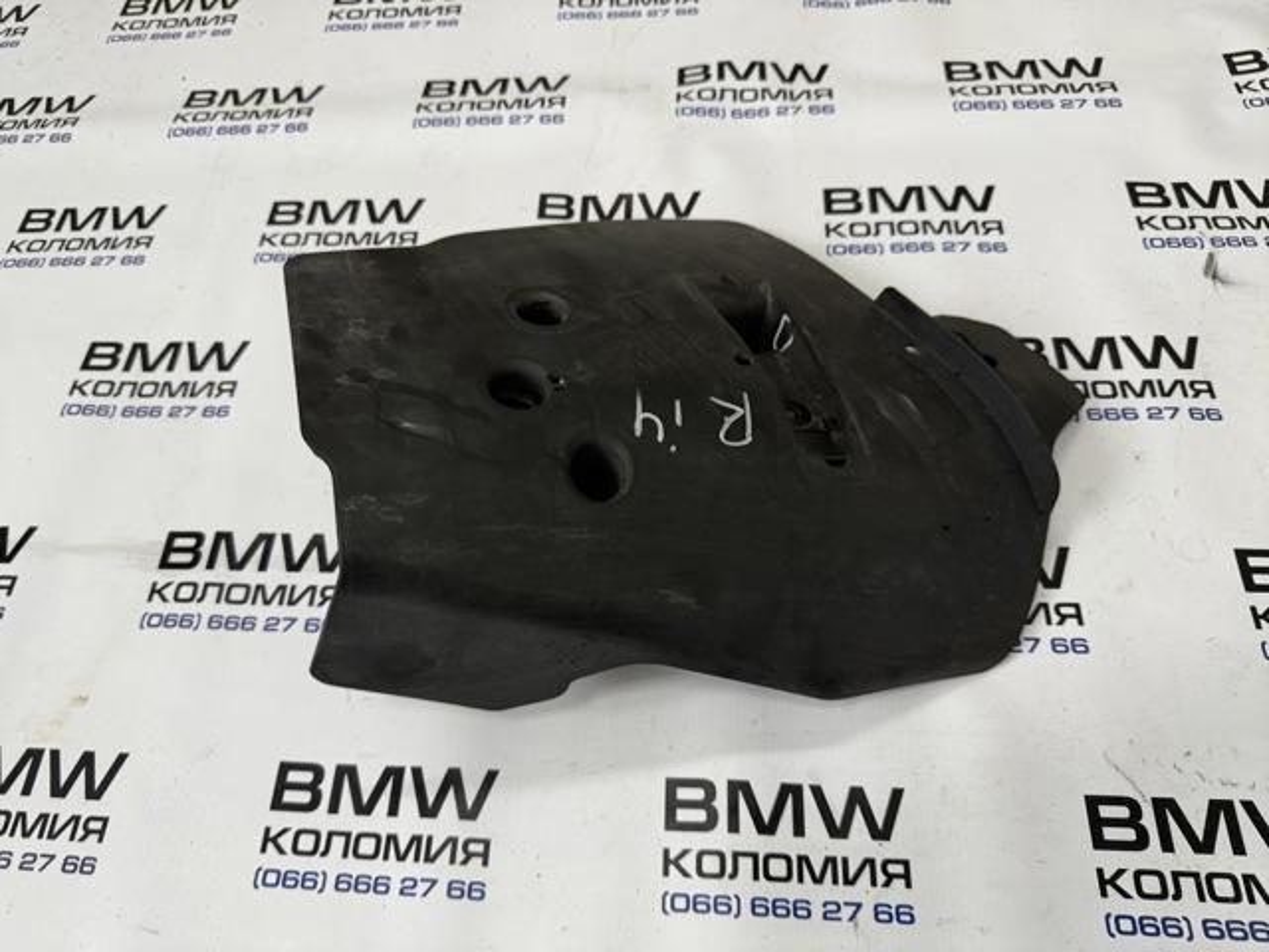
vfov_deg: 56.8
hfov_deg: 71.6
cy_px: 476
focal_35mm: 24
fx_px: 880
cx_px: 634
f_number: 1.78
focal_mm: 6.76
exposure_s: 1/100
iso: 200
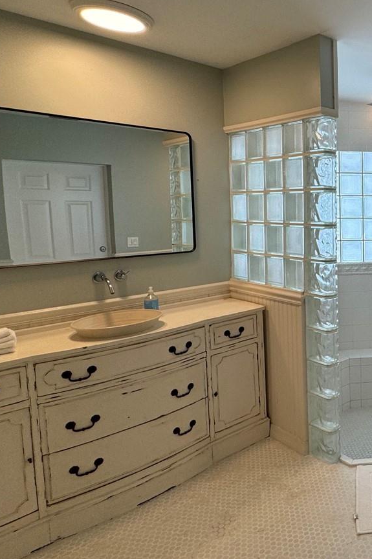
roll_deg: +0.4
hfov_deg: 37.5
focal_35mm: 27
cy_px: 238
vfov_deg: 67.0
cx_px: 436
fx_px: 419
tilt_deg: -5.1
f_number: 2.2
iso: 80
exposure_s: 1/120
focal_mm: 2.22
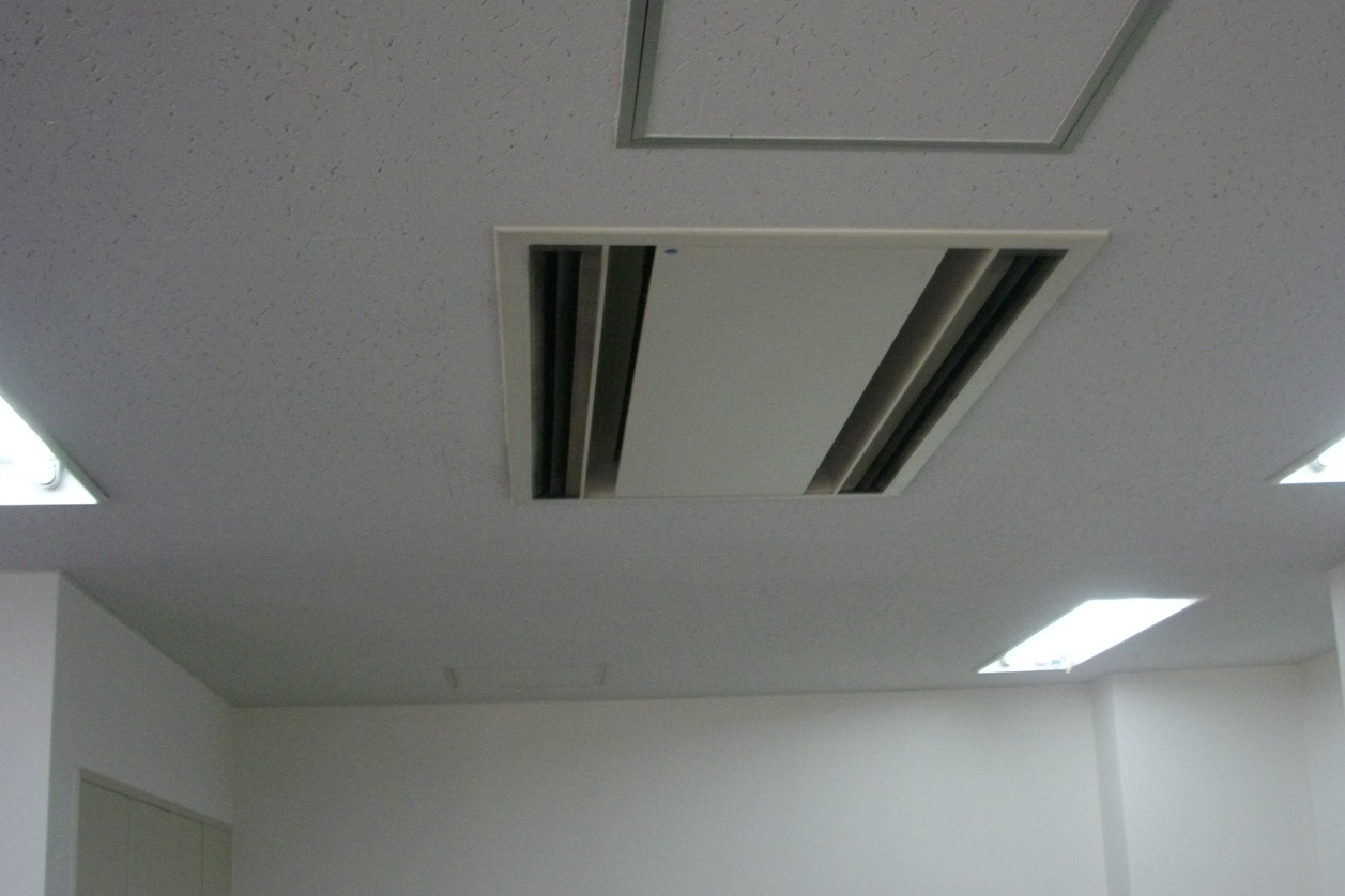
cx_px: 784
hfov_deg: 40.2
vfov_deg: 27.5
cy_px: 372
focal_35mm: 49
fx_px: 1831
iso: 200
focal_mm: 6.2
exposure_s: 1/60
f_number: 2.8
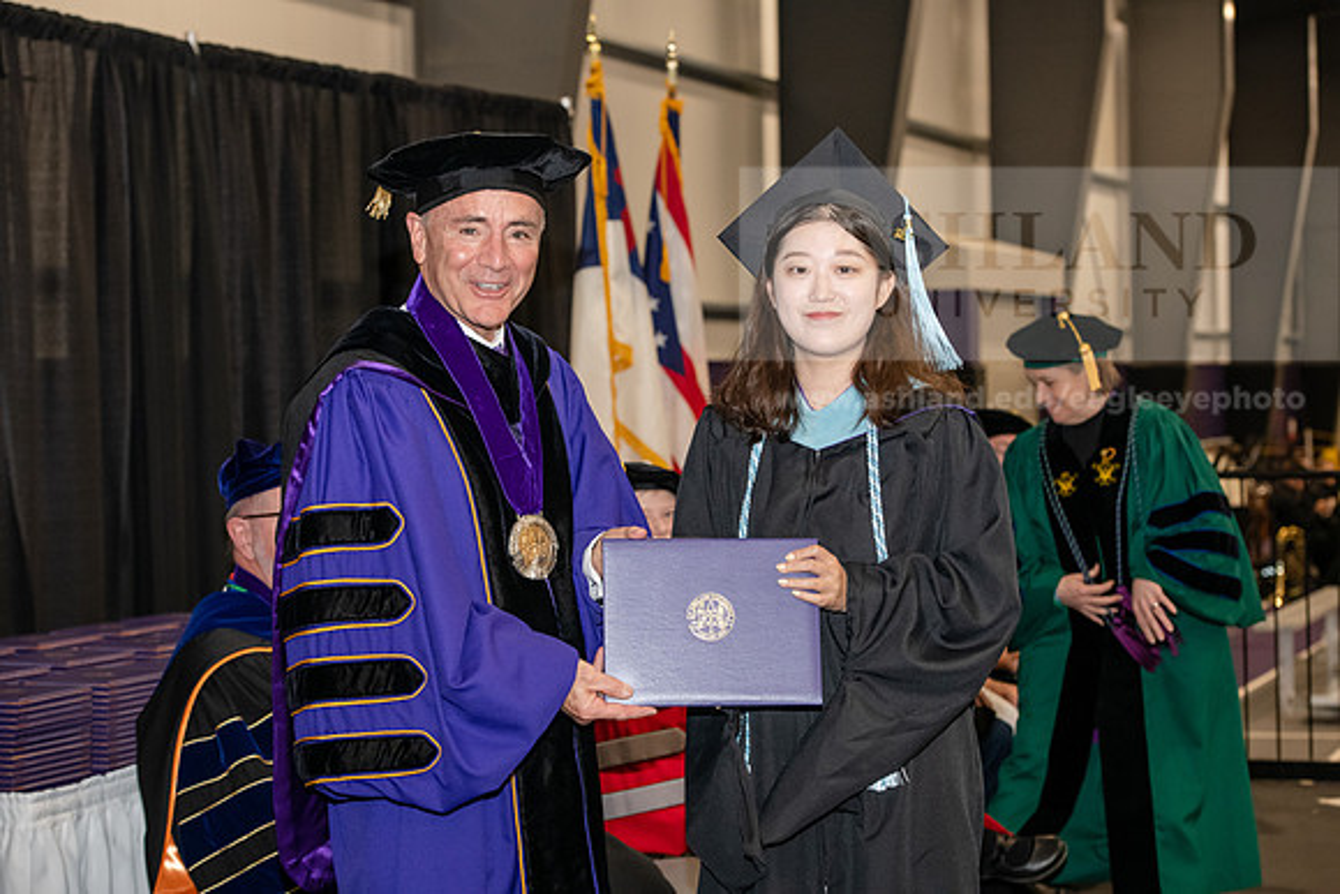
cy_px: 447
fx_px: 2978
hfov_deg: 25.4
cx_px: 670
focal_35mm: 80
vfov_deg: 17.1
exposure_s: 1/200
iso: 2500
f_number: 5.6
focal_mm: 80
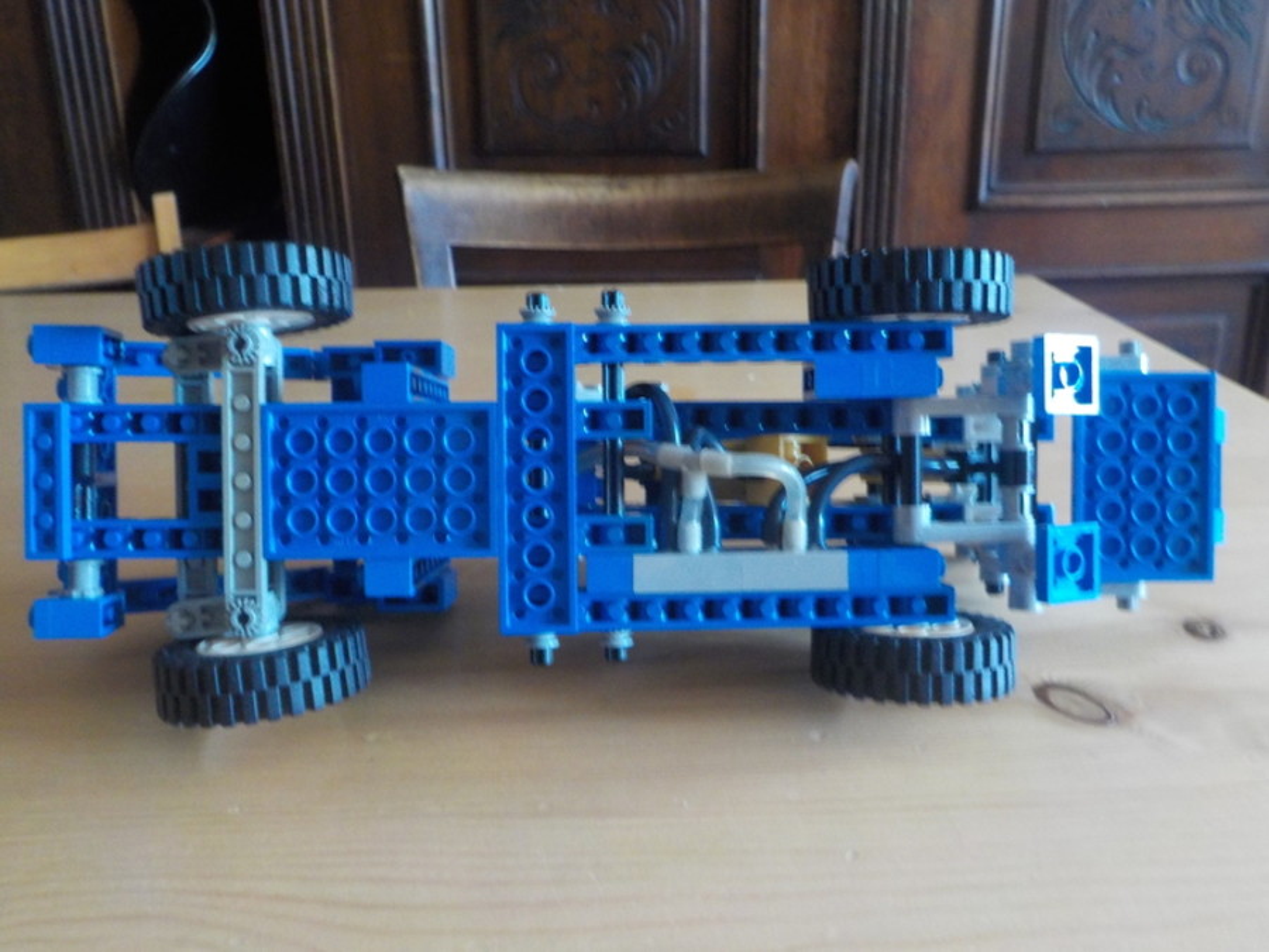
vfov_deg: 46.8
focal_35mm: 30
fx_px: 1100
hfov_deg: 60.0
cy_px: 476
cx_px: 634
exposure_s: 1/13
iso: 400
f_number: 3.3
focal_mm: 4.1
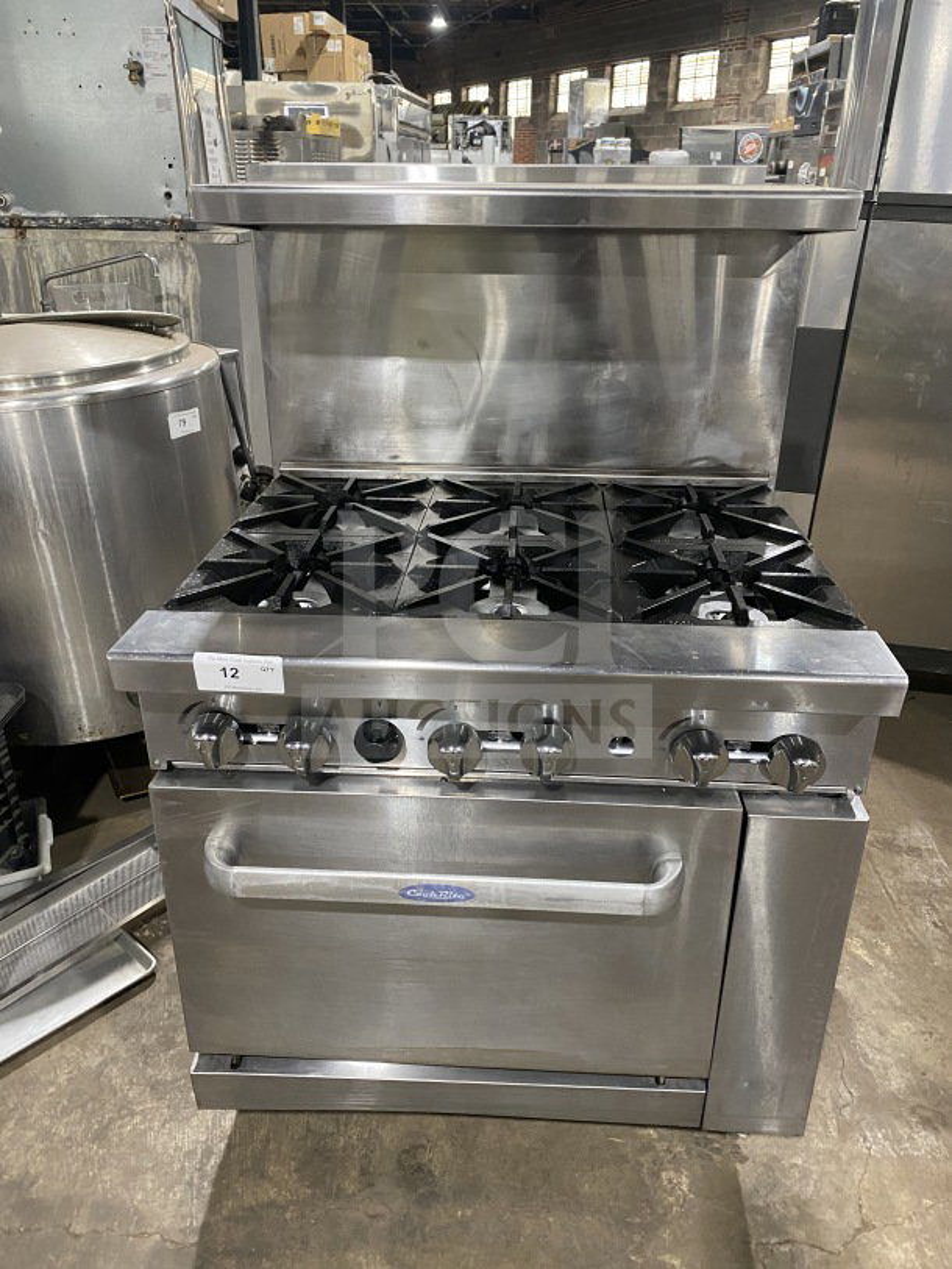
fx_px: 953
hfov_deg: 53.1
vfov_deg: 67.3
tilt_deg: -24.3
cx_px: 476
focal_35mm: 26
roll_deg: +1.5
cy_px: 634
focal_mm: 4.25
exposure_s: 1/60
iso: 320
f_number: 1.8
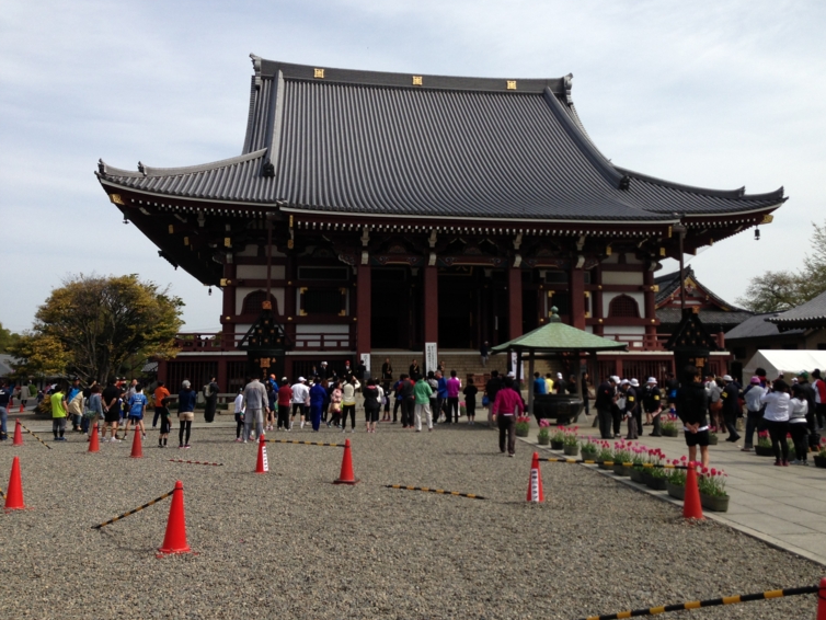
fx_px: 835
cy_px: 292
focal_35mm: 35
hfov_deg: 52.6
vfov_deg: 40.7
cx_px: 437
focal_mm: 4.13
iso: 50
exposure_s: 1/1600
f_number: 2.4
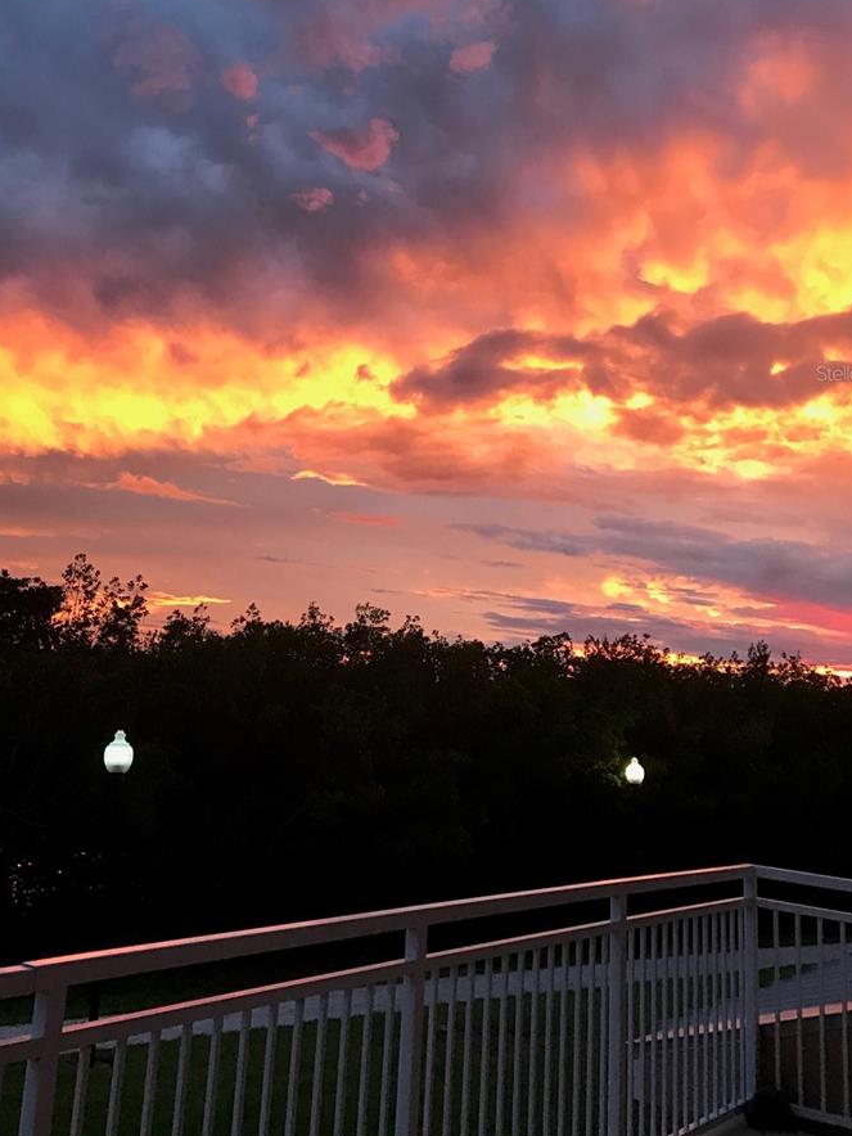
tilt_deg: +17.6
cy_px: 373
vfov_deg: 48.1
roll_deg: -4.4
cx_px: 329
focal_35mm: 38
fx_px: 1247
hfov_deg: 37.5
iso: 32
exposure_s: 1/30
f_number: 1.8
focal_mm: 3.99
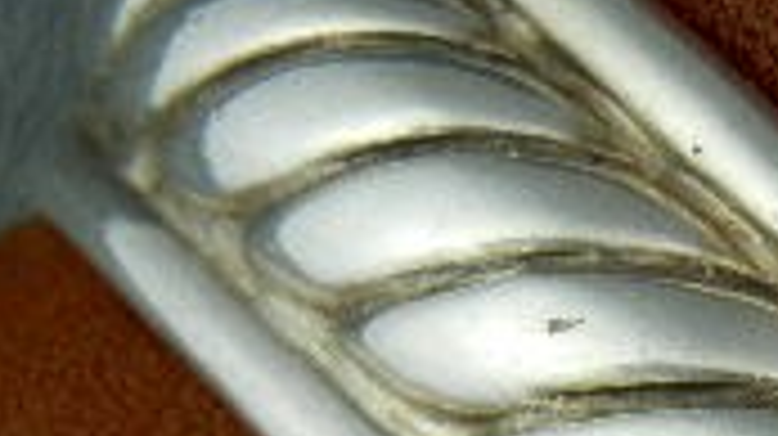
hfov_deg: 6.9
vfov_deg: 3.9
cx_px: 917
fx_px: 6390
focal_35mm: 310
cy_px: 805
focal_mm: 13.9
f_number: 4.3
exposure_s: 1/7
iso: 200
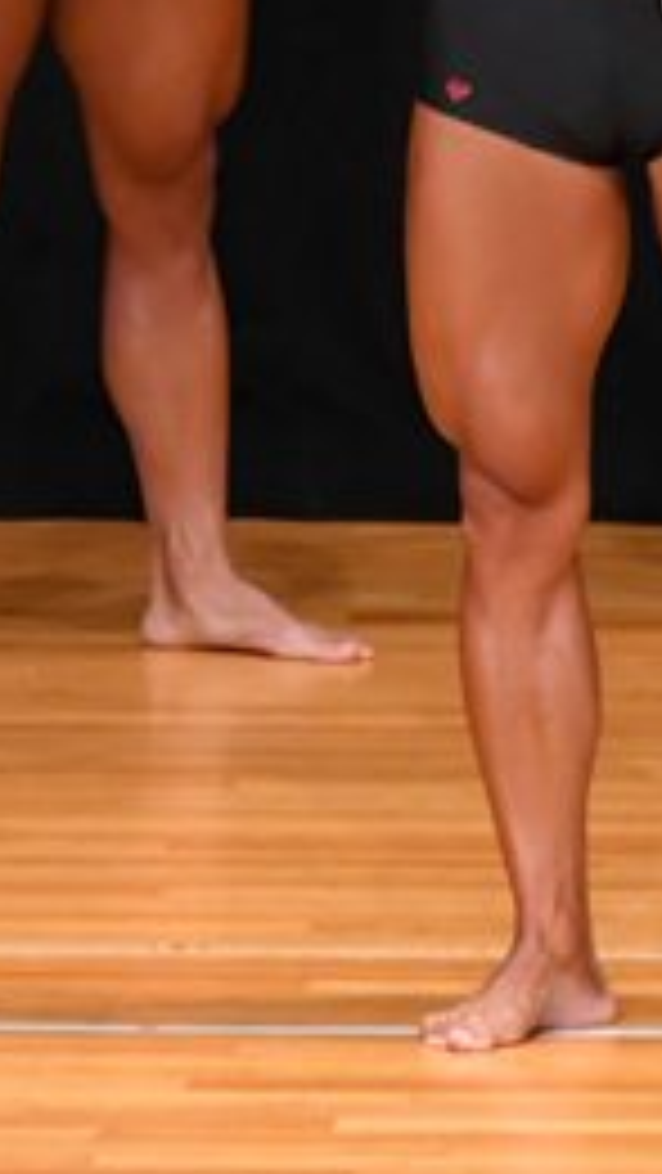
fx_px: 27591
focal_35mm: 885
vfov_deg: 2.4
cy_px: 99
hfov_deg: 1.4
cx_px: 137
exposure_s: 1/400
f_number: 5.6
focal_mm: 190
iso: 4000
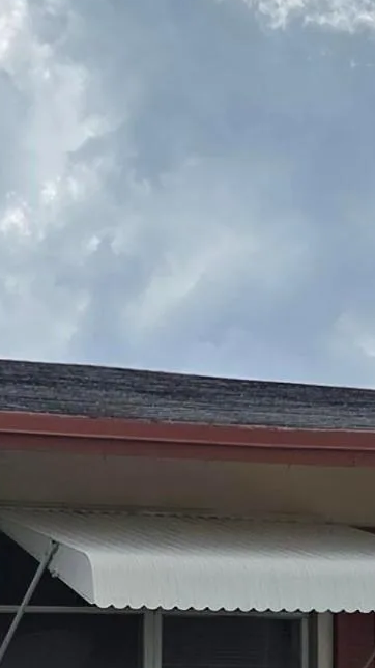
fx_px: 1981
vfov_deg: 18.9
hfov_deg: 10.8
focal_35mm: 112
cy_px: 532
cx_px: 58
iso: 64
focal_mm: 5.4
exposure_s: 1/7891
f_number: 1.8
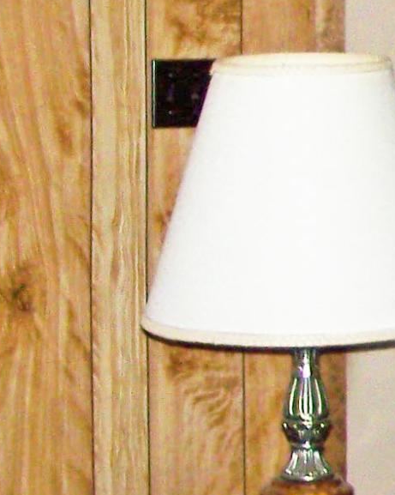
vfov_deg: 10.0
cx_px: 834
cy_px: 183
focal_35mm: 193
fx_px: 2823
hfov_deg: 7.6
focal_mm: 6.3
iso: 80
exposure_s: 1/60
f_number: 2.8
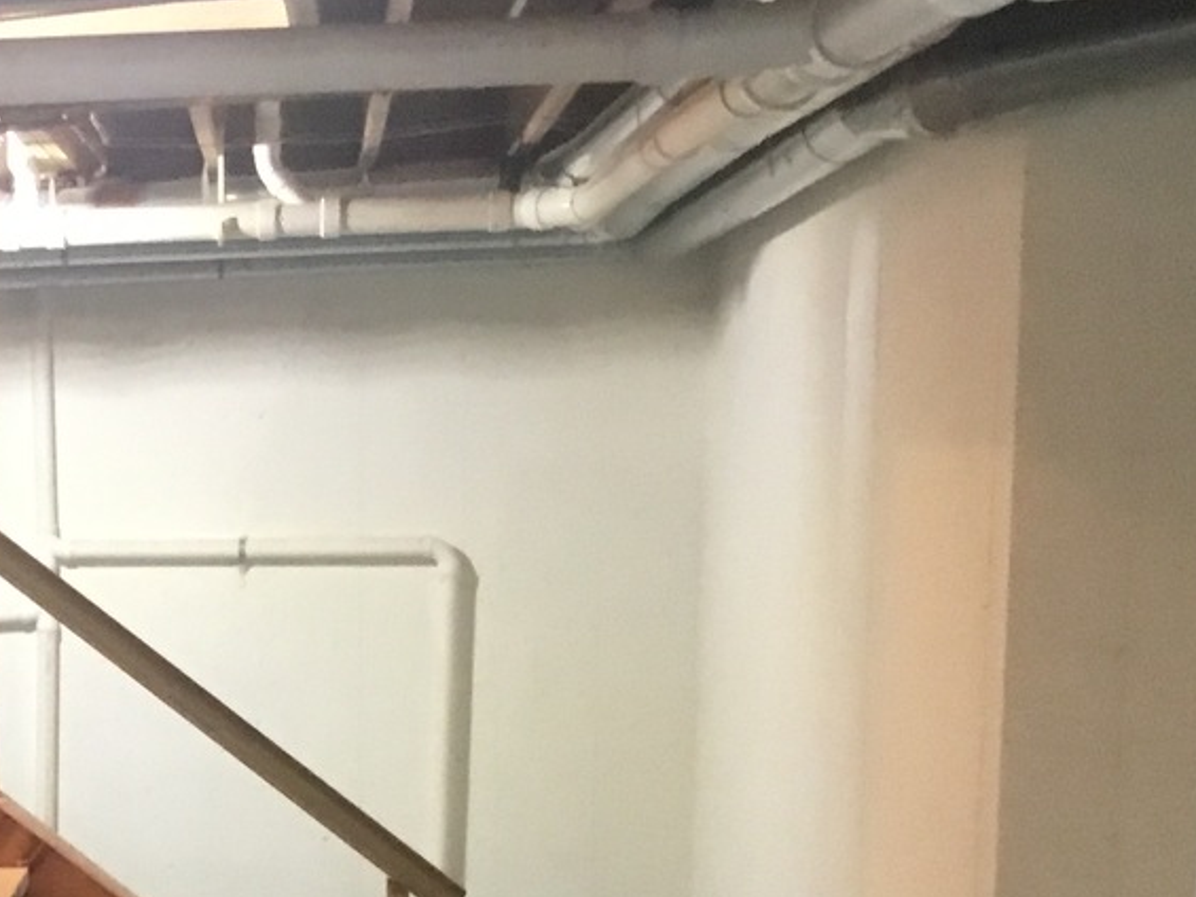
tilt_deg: -10.8
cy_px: 1037
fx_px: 2730
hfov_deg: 23.2
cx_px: -133
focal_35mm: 79
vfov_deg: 17.9
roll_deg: +1.5
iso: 200
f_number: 2.4
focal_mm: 3.3
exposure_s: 1/24
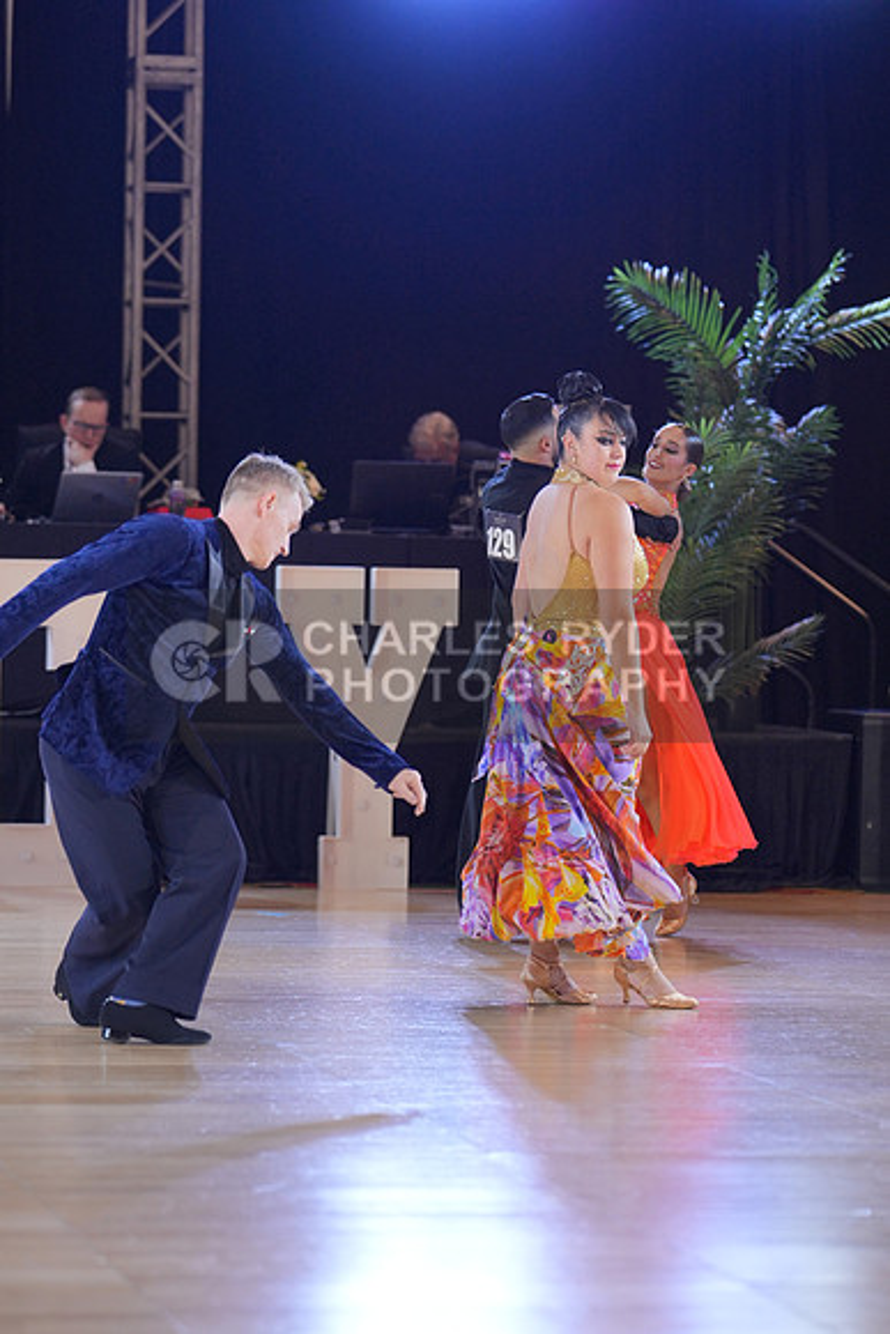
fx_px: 5040
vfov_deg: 15.1
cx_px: 445
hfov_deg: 10.1
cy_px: 667
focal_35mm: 136
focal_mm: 91
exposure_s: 1/500
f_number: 2
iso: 800
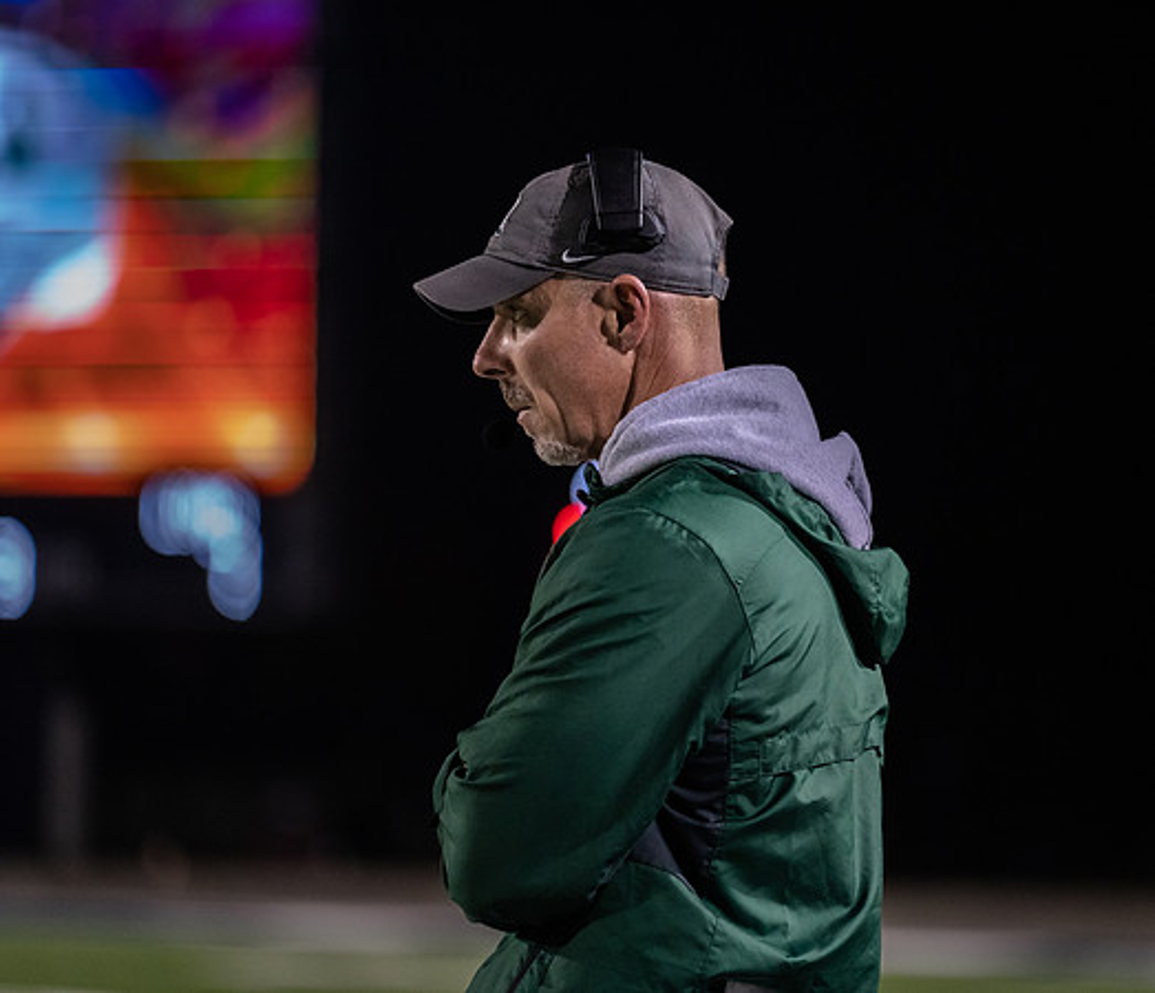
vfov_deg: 6.8
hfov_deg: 7.9
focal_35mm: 236
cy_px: 499
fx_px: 8326
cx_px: 697
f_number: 2.8
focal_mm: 197
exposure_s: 1/1250
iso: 3200
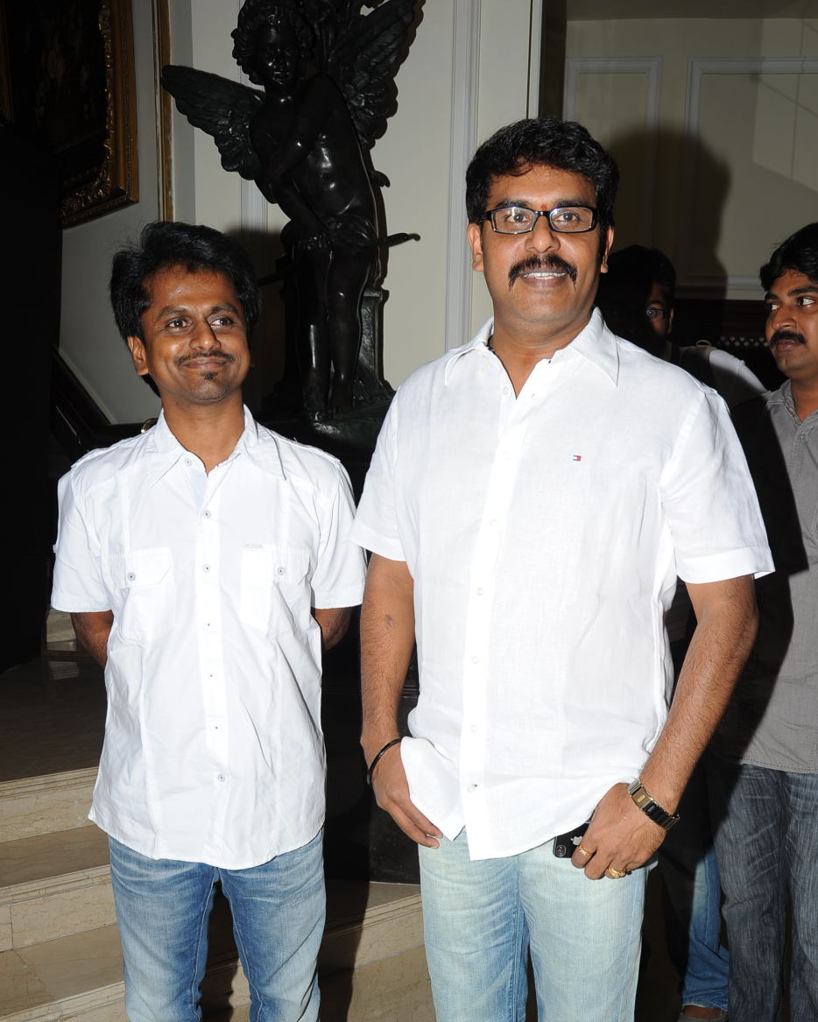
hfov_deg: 41.2
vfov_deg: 49.6
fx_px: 1089
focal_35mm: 36
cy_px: 665
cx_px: 424
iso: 200
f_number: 8
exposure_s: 1/125
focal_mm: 28
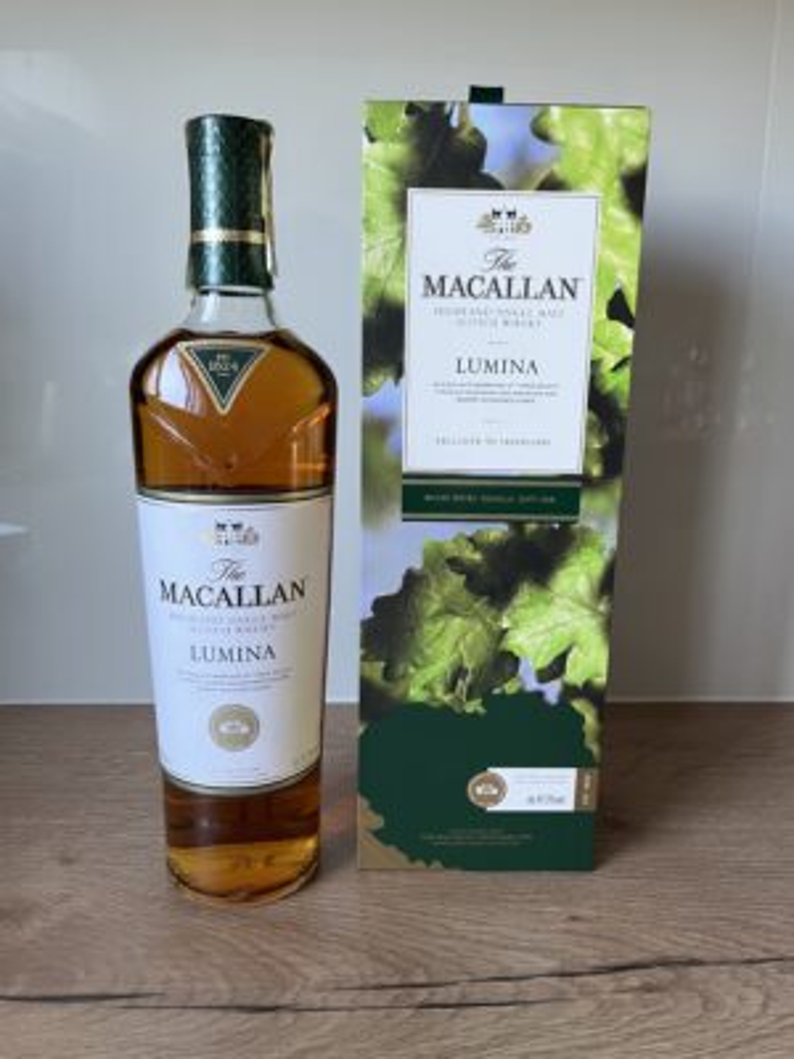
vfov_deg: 67.3
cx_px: 397
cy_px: 530
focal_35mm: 26
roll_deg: -0.7
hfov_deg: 53.1
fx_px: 795
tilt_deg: -14.1
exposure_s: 1/96
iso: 125
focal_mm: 5.1
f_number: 1.6
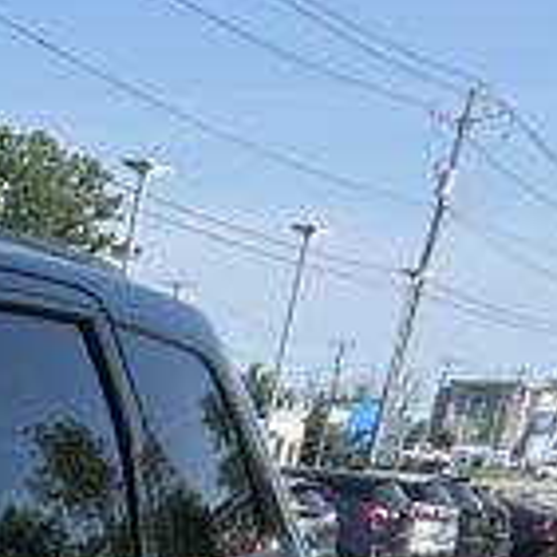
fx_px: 3040
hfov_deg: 8.6
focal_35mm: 167
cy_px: 1185
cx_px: -1126
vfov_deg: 9.6
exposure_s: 1/2513
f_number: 1.5
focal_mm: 5.7
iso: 50
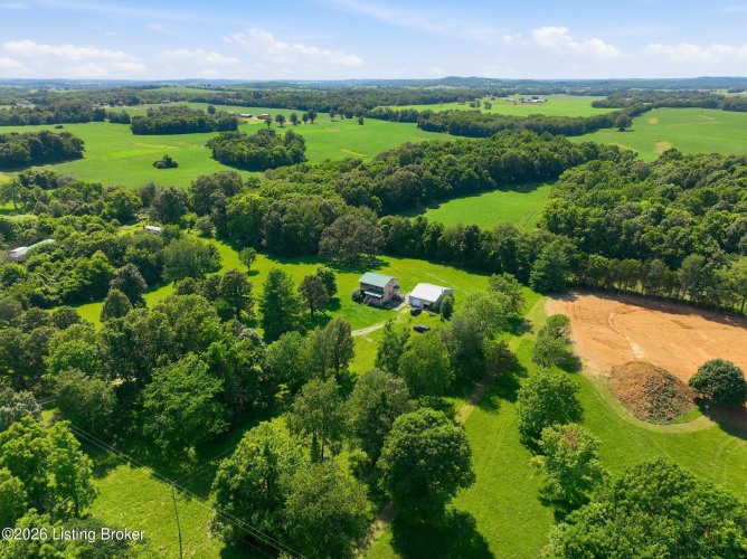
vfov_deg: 56.8
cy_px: 280
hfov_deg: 71.6
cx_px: 374
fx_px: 518
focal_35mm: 24
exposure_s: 1/4000
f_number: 2.8
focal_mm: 12.3
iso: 210
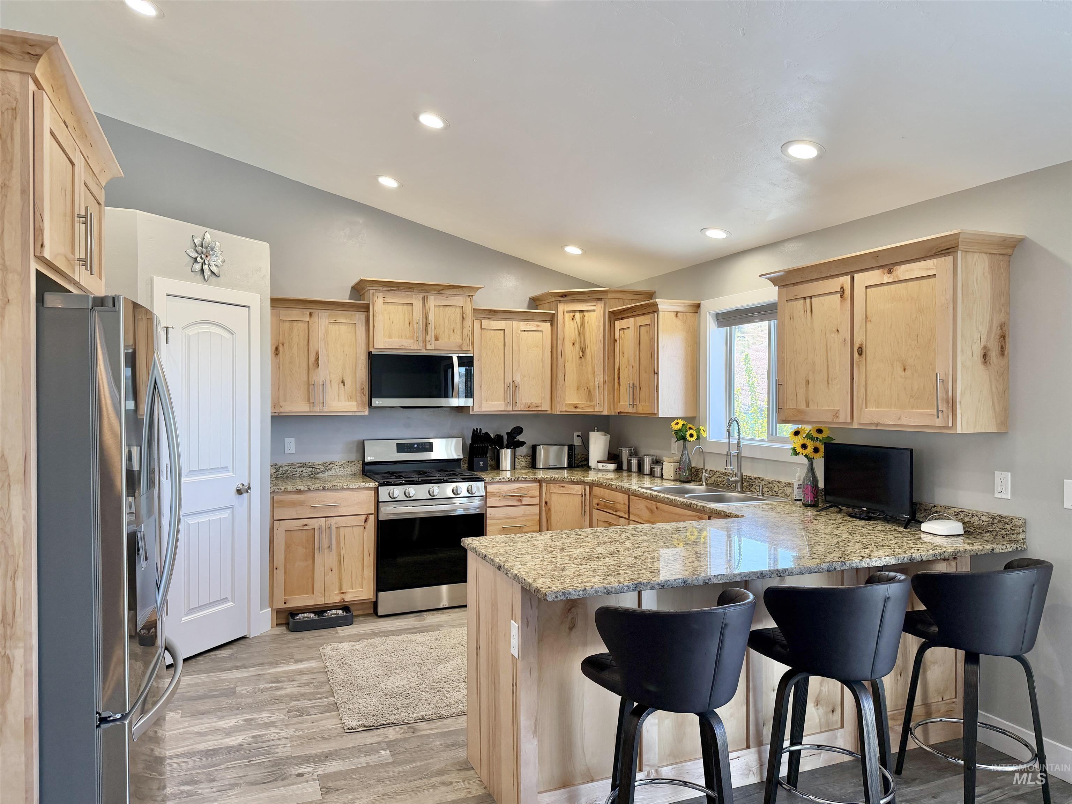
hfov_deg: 71.6
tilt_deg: -0.7
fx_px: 743
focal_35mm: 24
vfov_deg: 56.8
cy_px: 402
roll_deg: +0.0
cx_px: 536
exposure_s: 1/203
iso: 160
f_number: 1.78
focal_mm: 6.76
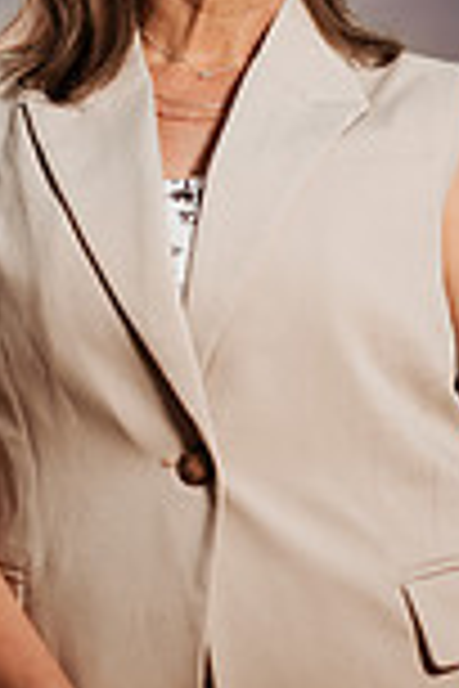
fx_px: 1970
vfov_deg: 19.7
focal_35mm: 103
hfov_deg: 13.3
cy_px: 193
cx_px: 261
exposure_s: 1/4000
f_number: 1.8
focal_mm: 35
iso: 50
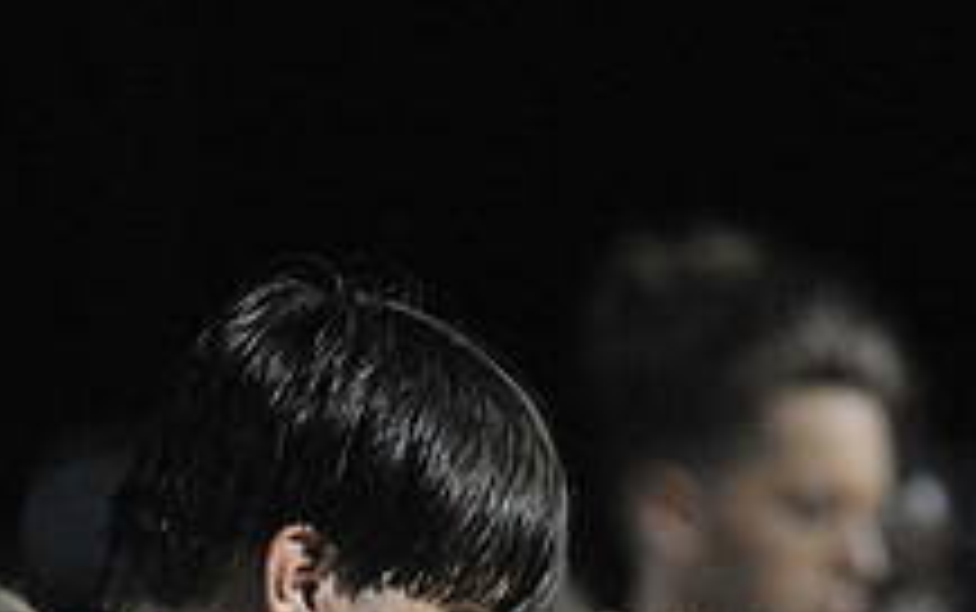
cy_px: 1152
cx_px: 598
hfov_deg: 1.4
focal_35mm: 1497
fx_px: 39850
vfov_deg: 0.9
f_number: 6.3
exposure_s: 1/200
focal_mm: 550
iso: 6400
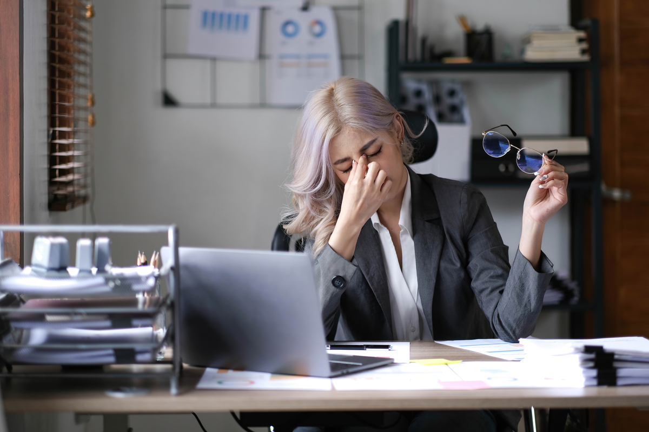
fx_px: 1514
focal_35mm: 84
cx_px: 324
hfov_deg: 24.2
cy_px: 216
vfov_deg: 16.3
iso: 160
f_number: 1.2
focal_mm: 56
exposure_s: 1/550
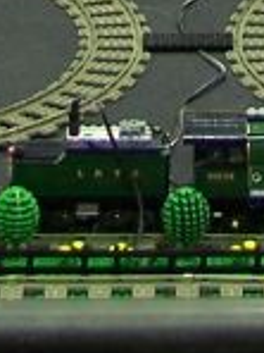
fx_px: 3590
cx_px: 271
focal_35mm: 353
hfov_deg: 4.2
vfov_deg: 5.2
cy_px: -863
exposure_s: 1/2
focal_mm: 8.5
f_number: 3
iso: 80
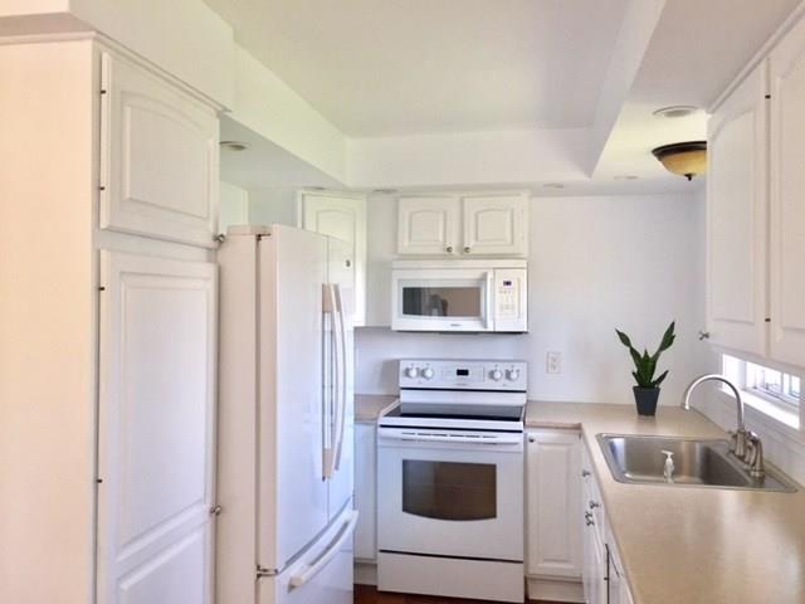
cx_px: 402
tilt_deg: -0.1
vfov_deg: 48.2
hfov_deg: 61.7
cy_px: 302
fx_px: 674
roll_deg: -1.1
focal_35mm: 29
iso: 50
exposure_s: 1/30
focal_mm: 4.15
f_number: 2.2
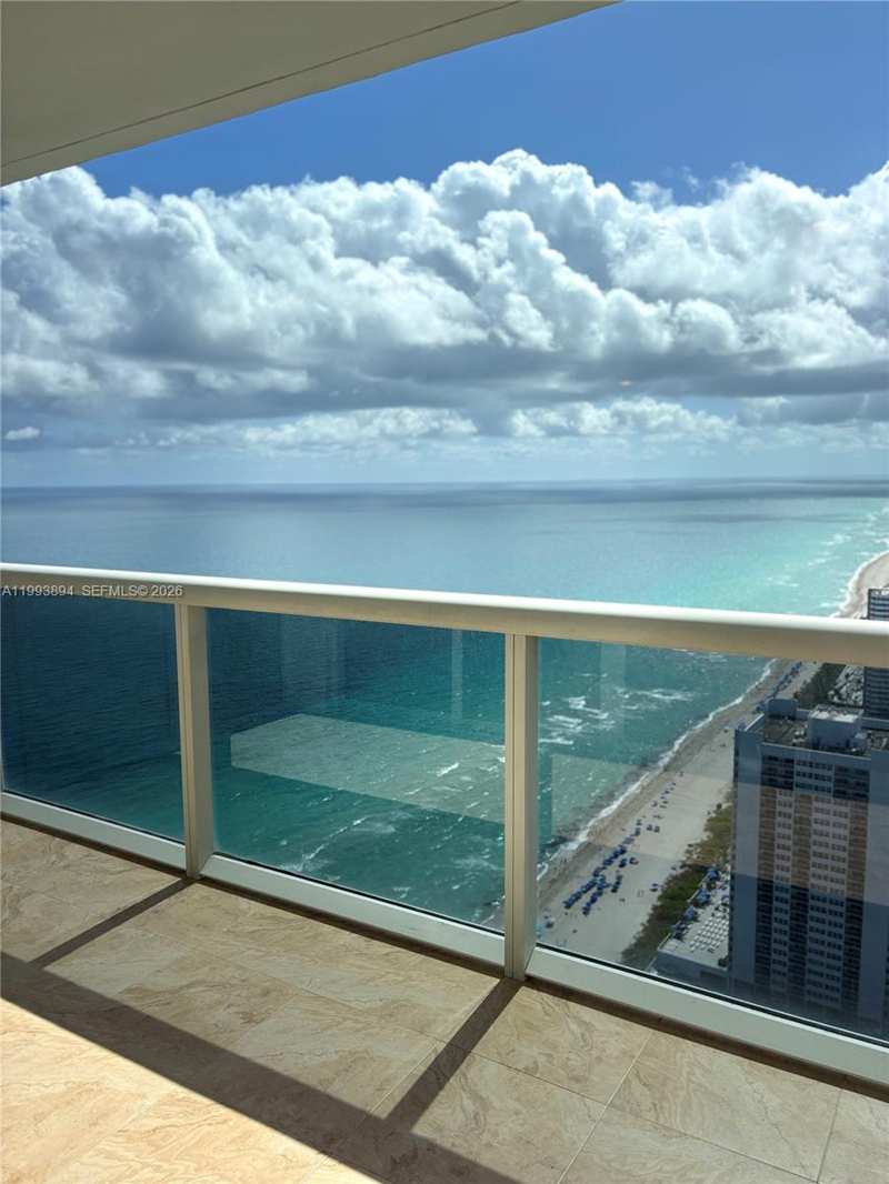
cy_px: 592
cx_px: 444
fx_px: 890
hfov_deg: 53.1
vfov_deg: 67.3
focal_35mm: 26
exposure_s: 1/3021
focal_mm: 5.96
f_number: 1.6
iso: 50
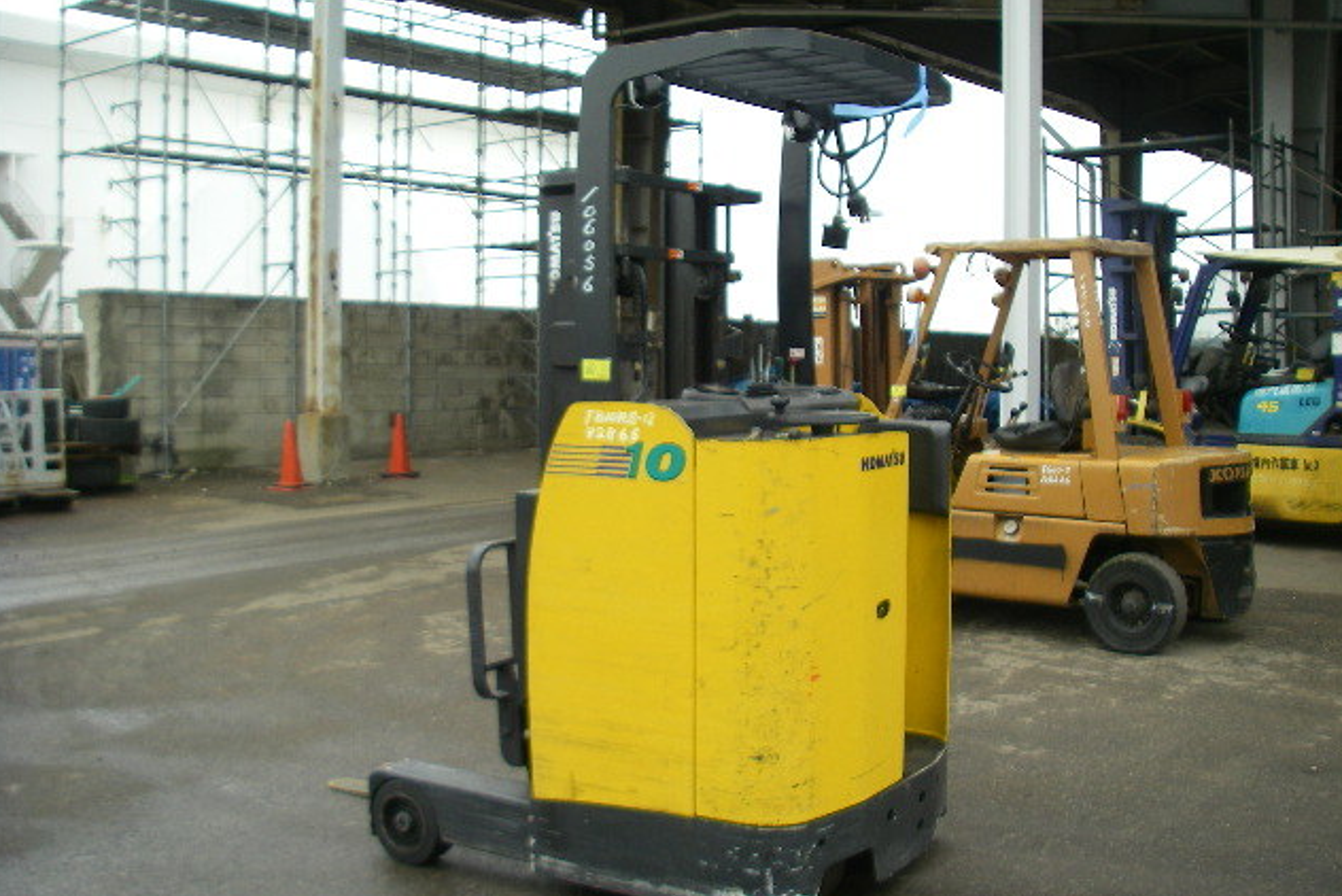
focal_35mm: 40
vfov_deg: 33.4
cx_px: 669
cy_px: 486
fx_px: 1492
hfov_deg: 48.4
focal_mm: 6.3
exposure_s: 1/100
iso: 64
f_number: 3.3
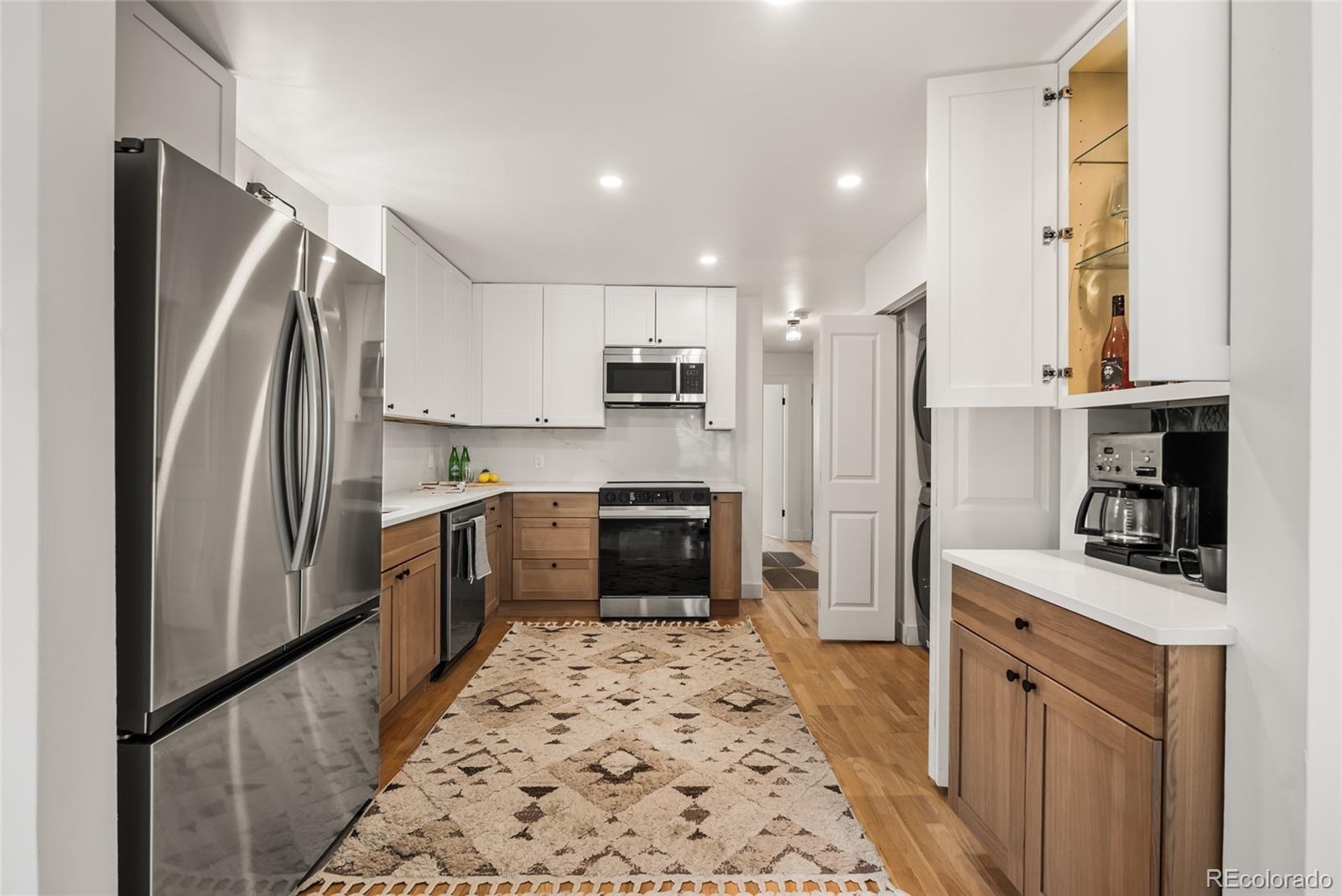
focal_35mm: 16
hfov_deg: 95.0
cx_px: 671
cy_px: 448
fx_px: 615
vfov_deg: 72.1
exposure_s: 1/2
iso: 200
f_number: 8
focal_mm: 16.5
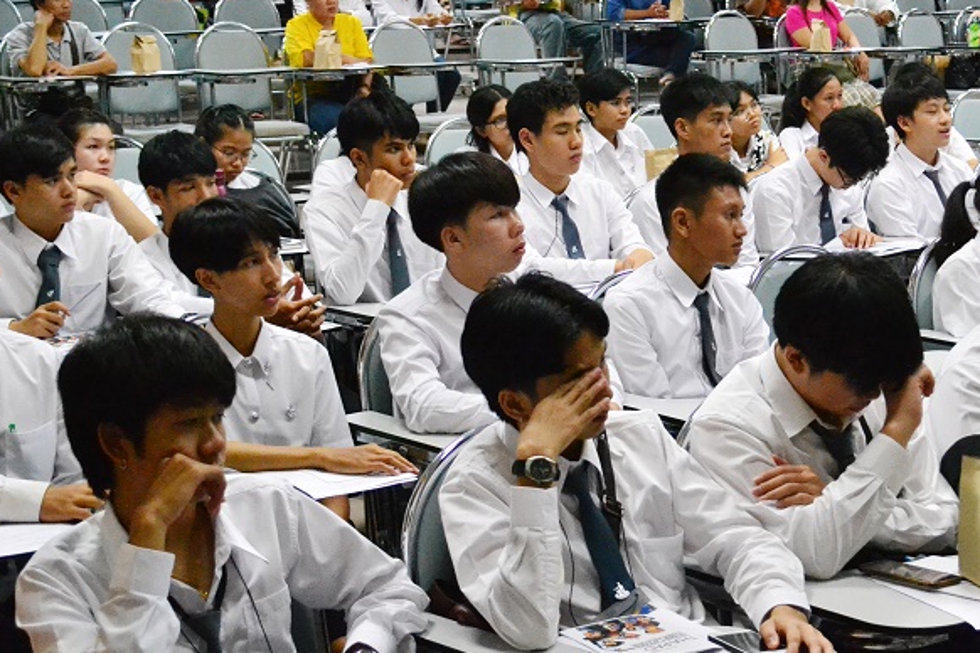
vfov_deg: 20.6
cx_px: 594
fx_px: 1797
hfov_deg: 30.4
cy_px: 300
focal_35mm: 66
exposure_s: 1/100
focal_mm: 32
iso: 6400
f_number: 4.8
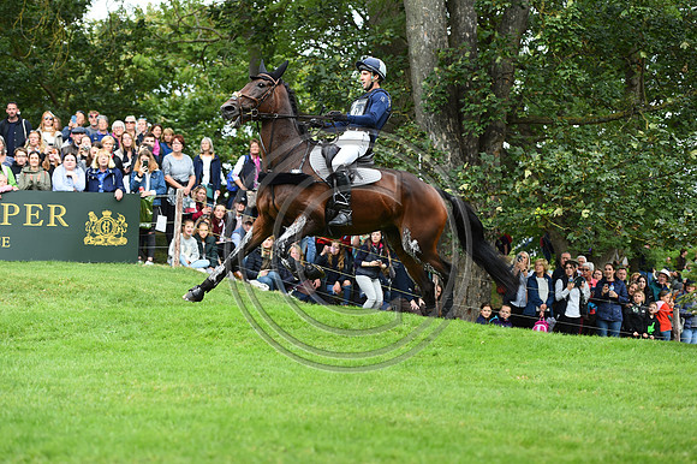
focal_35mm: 75
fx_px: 1451
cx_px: 348
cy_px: 232
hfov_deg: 27.0
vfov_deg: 18.2
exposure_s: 1/1250
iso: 560
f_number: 3.5
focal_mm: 75
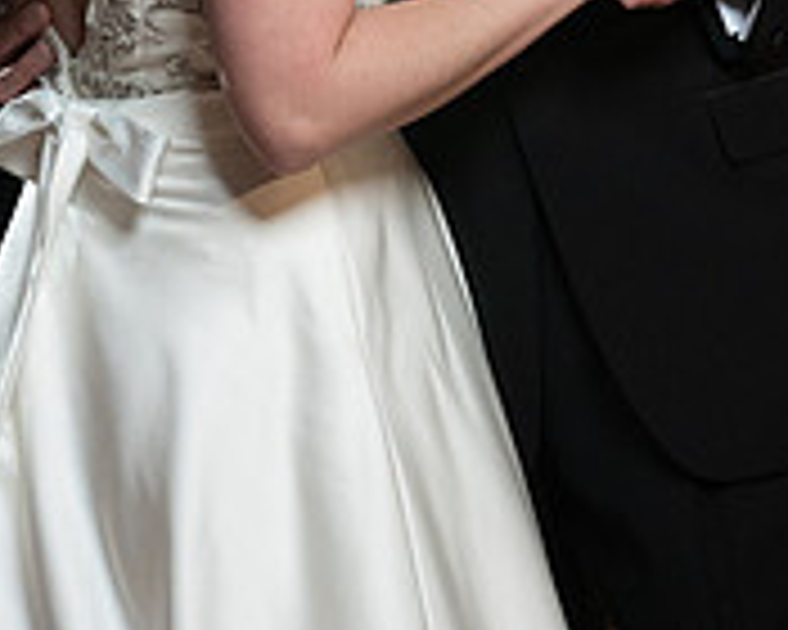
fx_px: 3102
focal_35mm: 133
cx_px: 448
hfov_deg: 14.5
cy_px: -198
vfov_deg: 11.3
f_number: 5.6
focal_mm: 39
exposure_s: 1/200
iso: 2000
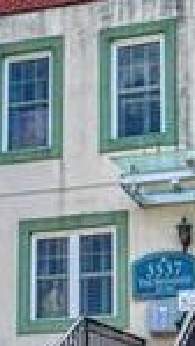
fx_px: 725
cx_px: 167
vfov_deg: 25.9
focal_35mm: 79
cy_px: 320
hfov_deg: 15.2
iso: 100
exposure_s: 1/200
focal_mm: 10
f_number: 11
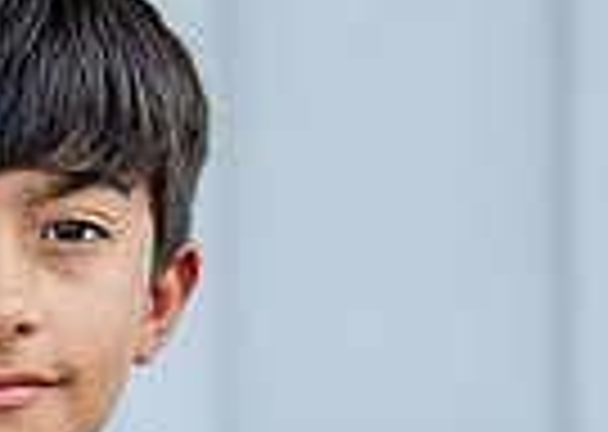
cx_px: -1
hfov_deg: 7.6
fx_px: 4586
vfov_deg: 5.4
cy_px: 531
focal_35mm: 266
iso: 100
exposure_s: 1/1600
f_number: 1.2
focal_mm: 50
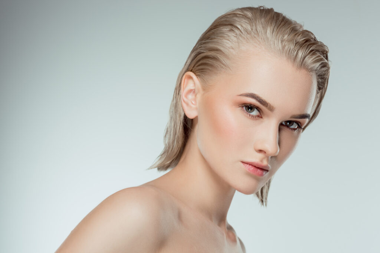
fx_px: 897
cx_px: 190
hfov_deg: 23.9
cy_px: 126
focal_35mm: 85
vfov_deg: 16.1
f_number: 7.1
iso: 100
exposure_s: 1/160
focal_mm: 85
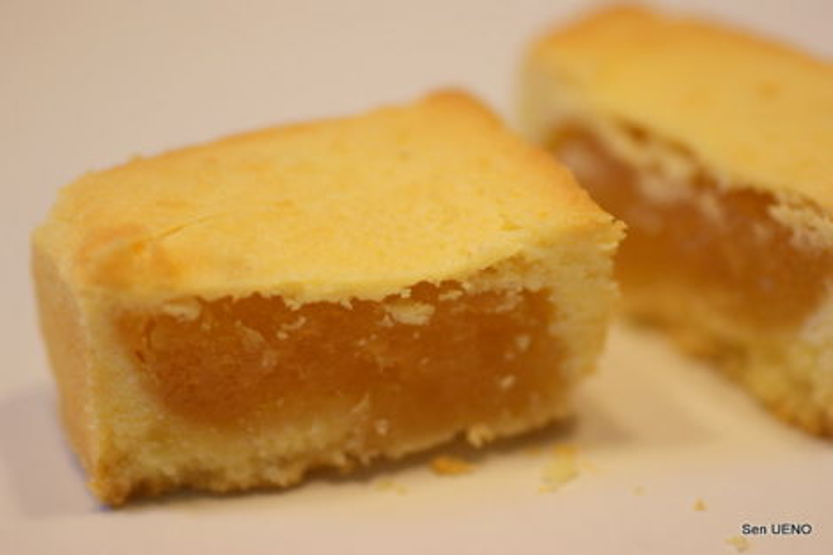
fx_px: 1735
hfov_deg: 27.0
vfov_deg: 18.2
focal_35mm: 75
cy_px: 278
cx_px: 416
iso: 320
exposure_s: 1/80
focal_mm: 50
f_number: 2.8
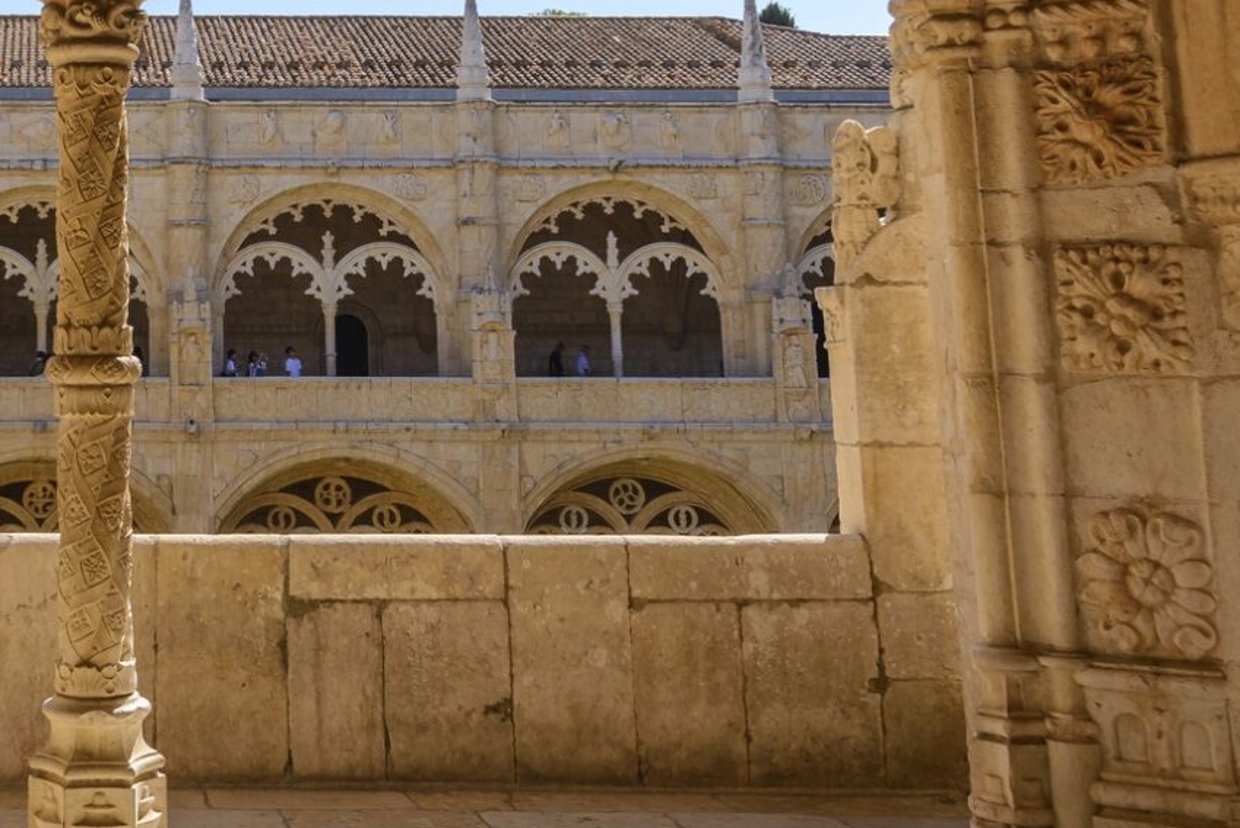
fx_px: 1930
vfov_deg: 23.2
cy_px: 3
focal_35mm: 56
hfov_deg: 33.5
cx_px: 98
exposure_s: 1/250
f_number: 8
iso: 180
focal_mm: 24
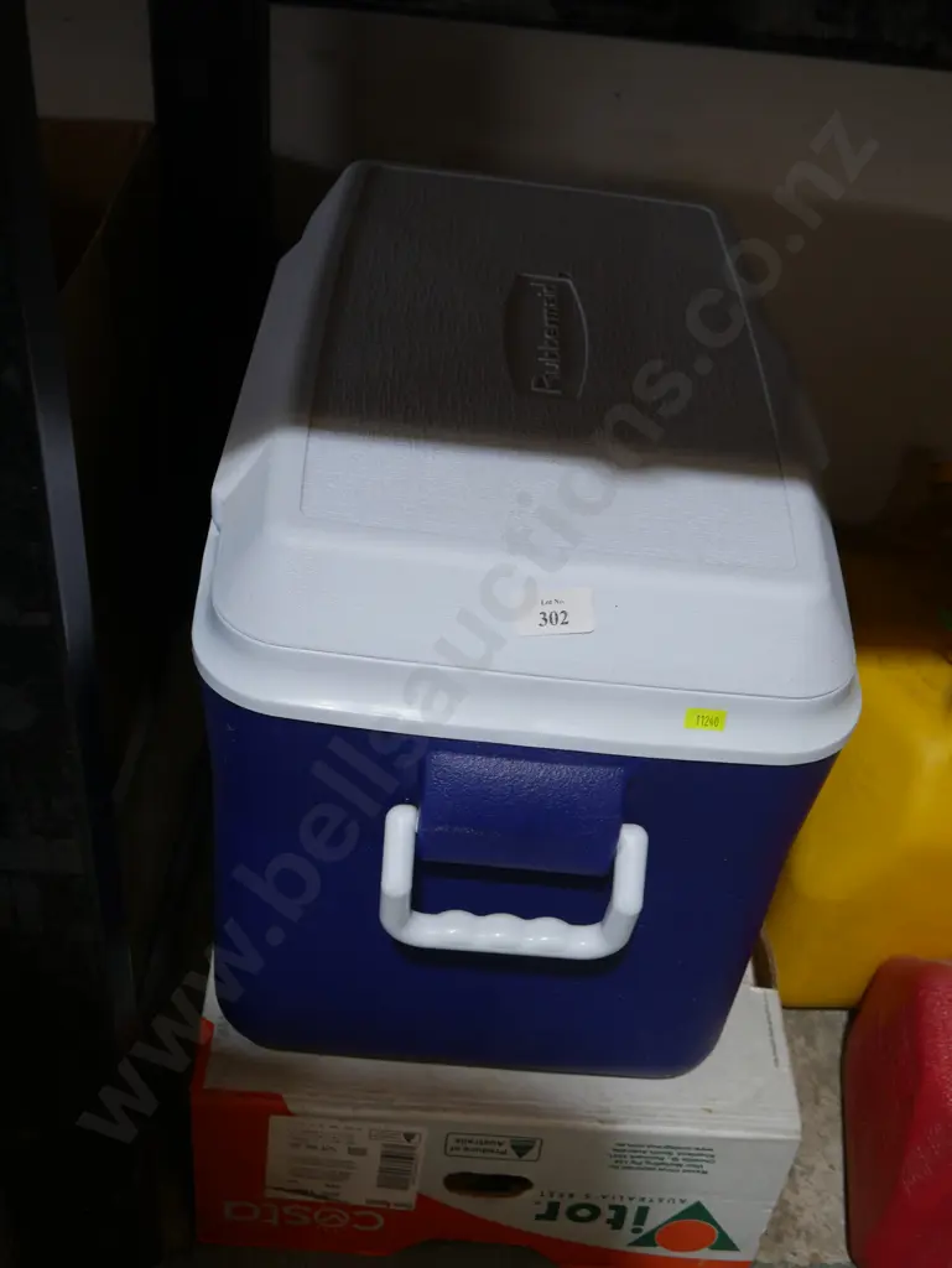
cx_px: 476
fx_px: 1466
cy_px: 634
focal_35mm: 40
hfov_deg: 36.0
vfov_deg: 46.8
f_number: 4.4
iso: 250
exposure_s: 1/60
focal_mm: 20
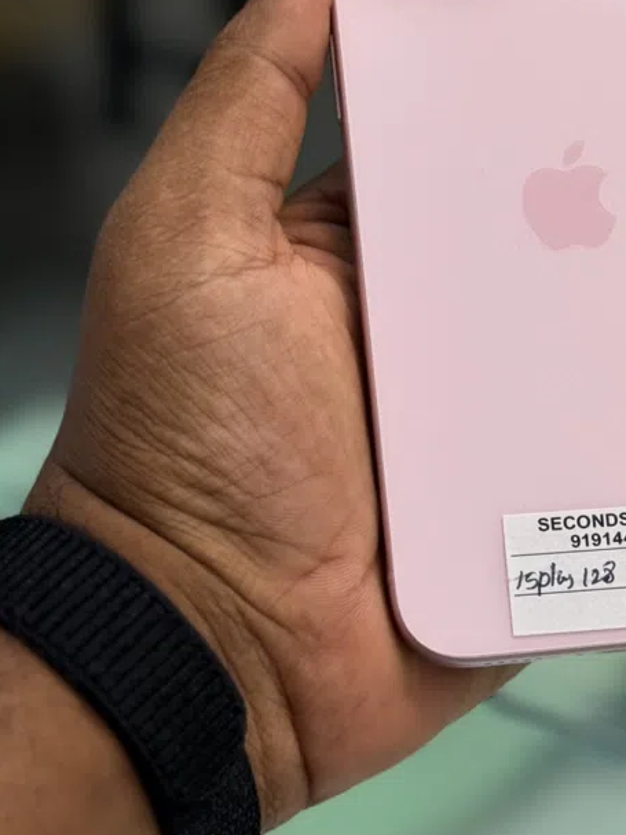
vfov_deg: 18.2
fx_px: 2605
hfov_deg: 13.6
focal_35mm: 108
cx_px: 537
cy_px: 358
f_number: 1.78
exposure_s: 1/352
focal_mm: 6.76
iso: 80
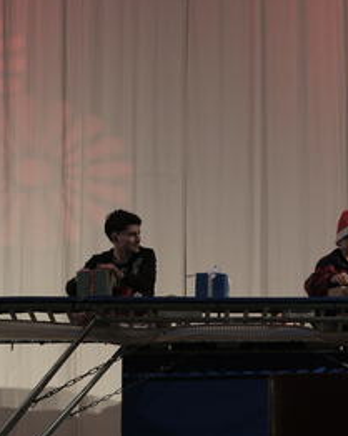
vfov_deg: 13.6
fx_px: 1831
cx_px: 356
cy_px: 233
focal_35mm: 142
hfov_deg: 10.7
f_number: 1.4
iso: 125
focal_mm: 33
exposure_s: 1/52
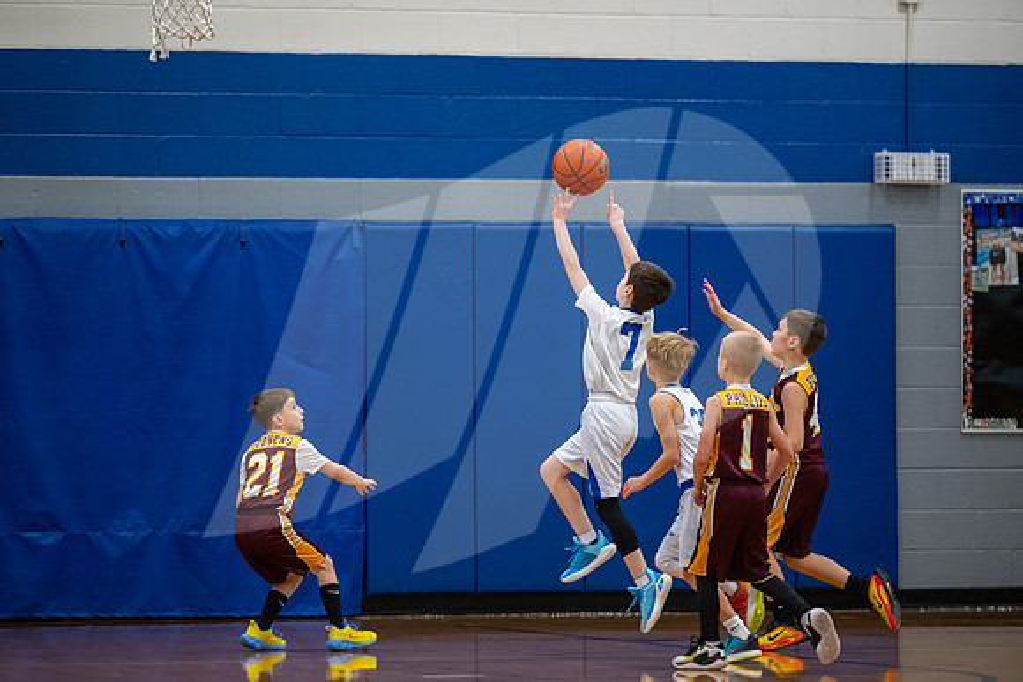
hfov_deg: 9.7
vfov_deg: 6.5
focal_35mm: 213
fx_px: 6046
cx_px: 482
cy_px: 359
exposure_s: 1/800
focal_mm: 200
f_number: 2.8
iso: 3200
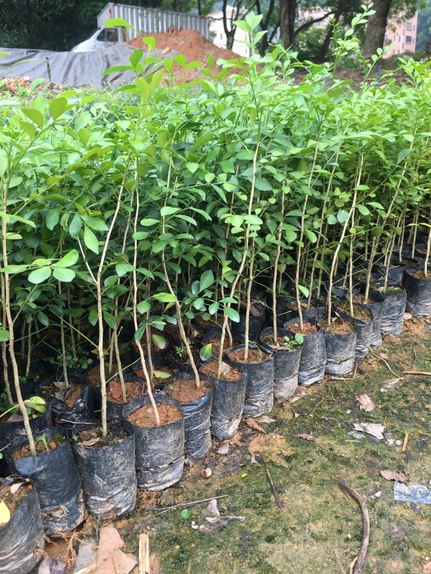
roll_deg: +1.5
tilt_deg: -19.3
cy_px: 287
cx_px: 216
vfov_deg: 61.7
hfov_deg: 48.2
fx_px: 482
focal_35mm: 29
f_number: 2.2
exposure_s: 1/100
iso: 25
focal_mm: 4.15
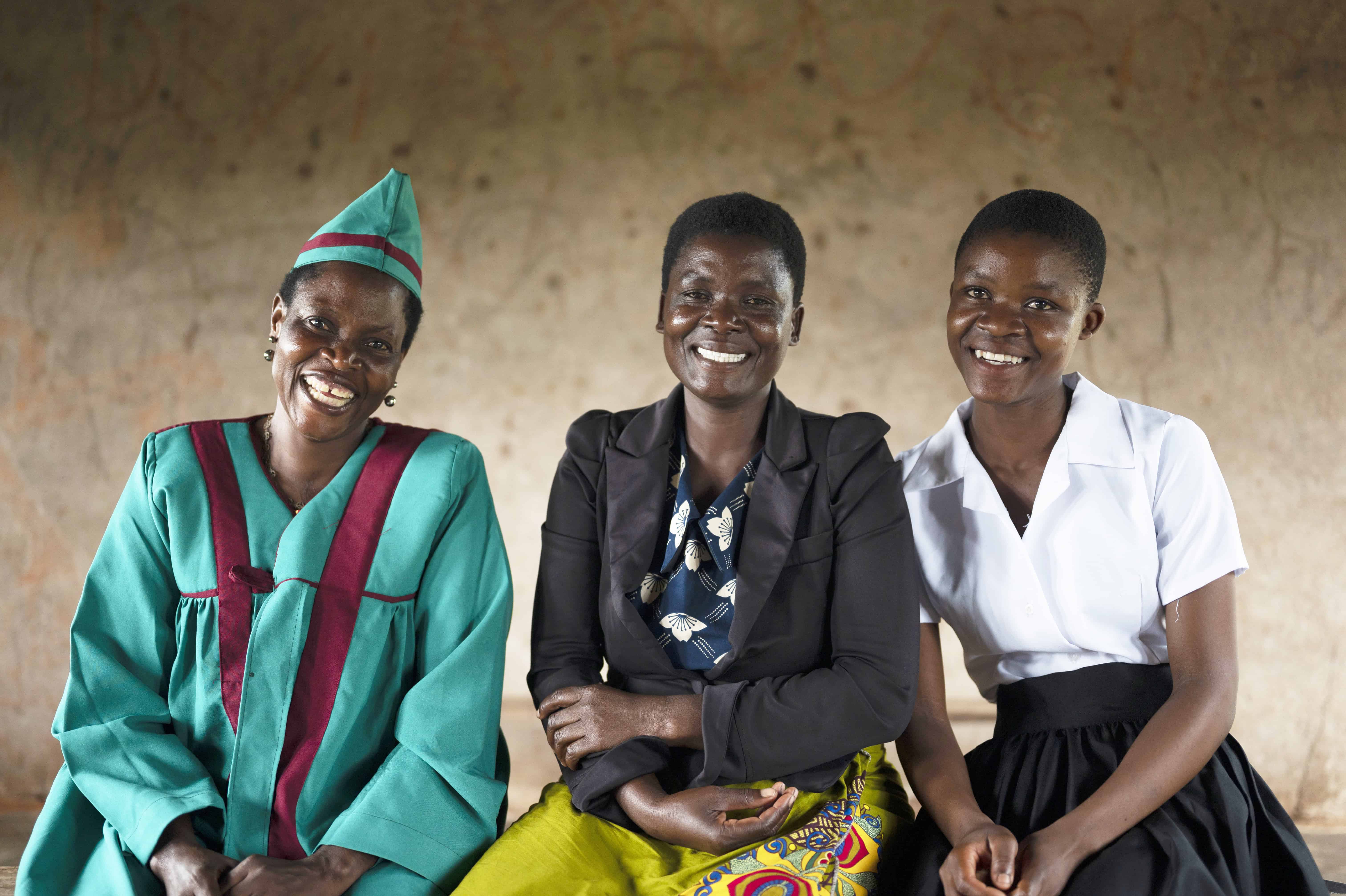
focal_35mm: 50
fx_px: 1868
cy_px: 448
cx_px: 673
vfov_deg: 27.0
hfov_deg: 39.6
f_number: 1.8
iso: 640
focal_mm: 50
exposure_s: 1/500
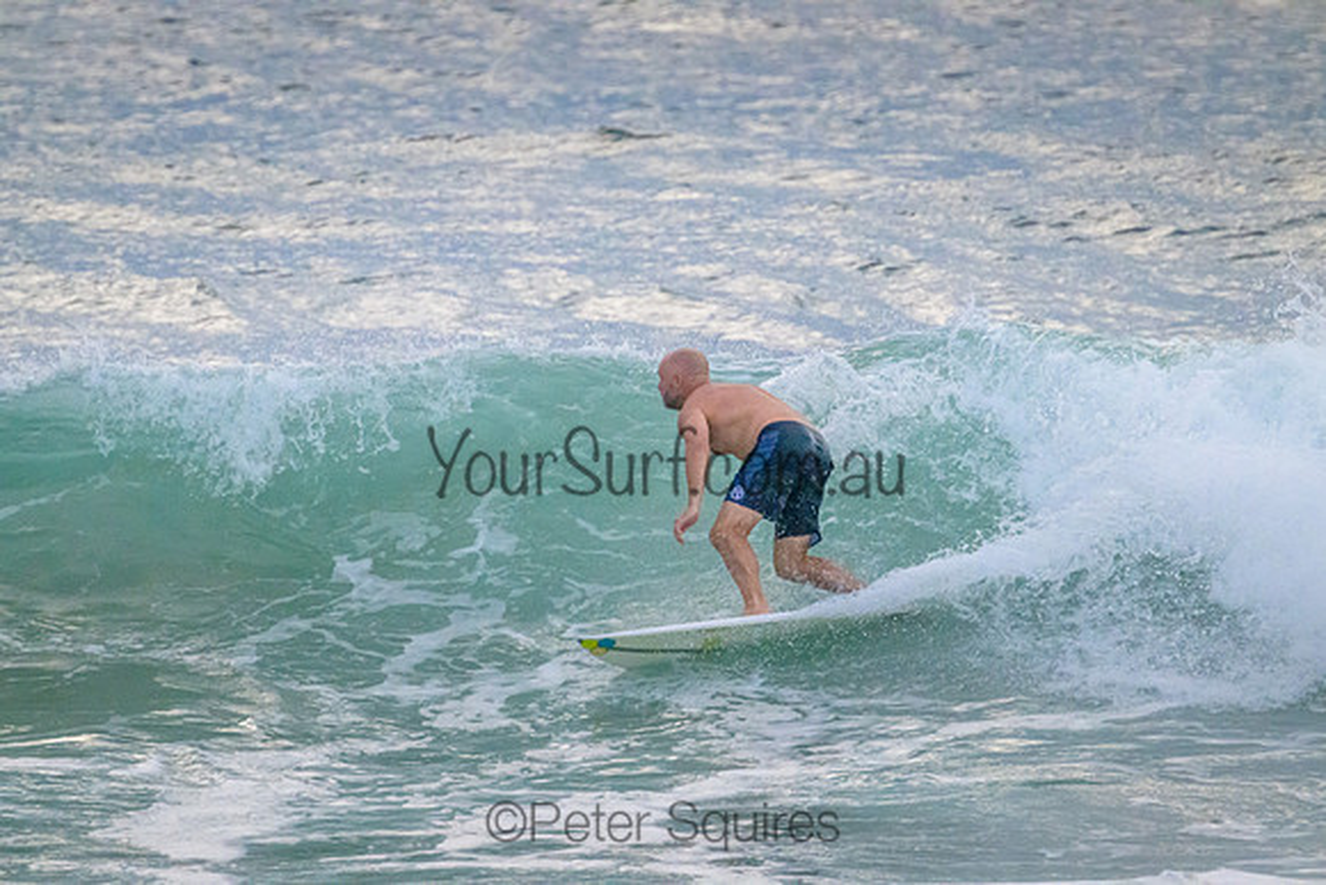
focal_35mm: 800
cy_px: 442
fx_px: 29472
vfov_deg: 1.7
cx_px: 663
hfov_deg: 2.6
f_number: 11
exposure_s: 1/800
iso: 12800
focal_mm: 800
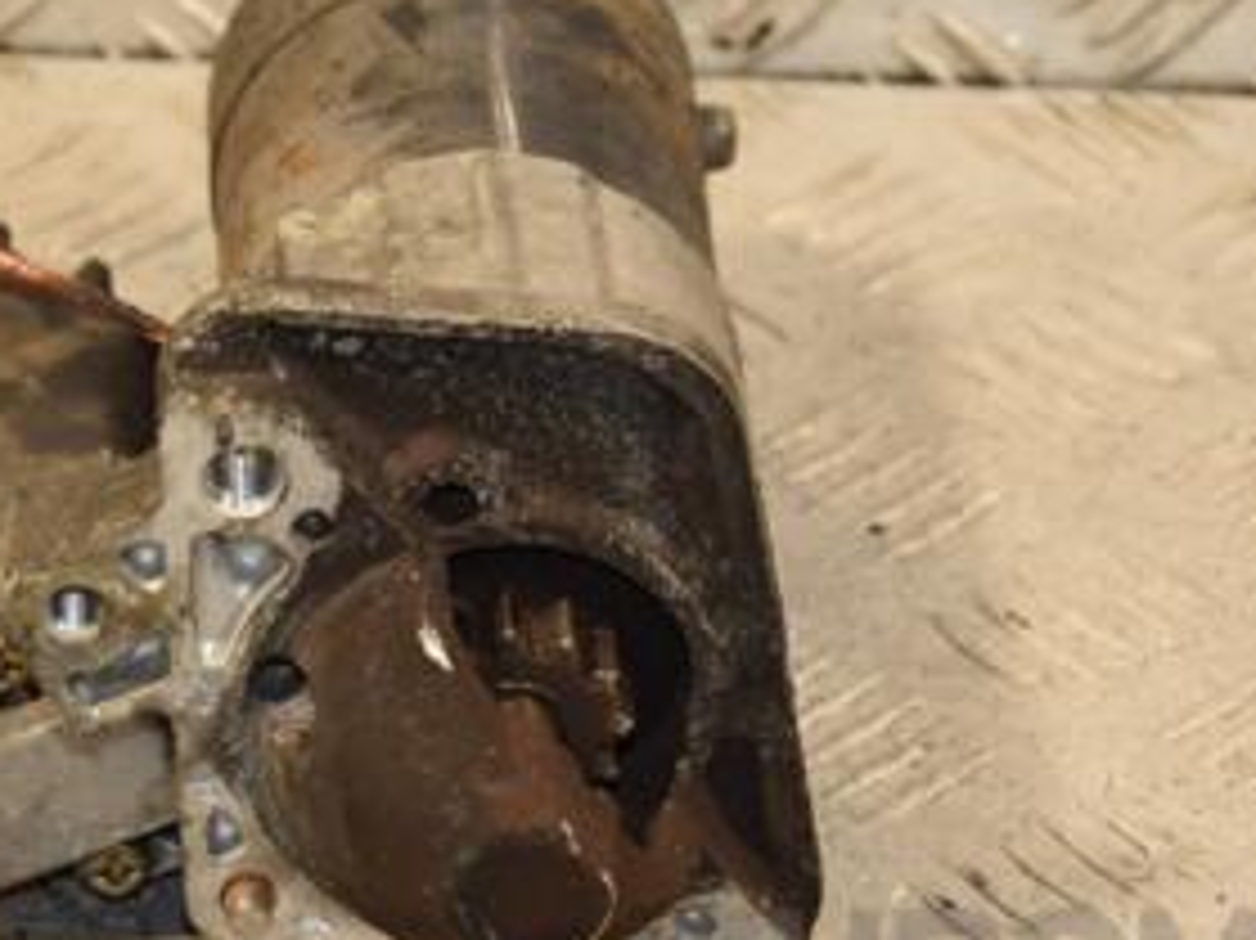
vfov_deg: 7.2
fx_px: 7435
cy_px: 378
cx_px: 585
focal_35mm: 205
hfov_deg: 9.7
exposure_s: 1/160
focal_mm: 66
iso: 800
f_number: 5.3
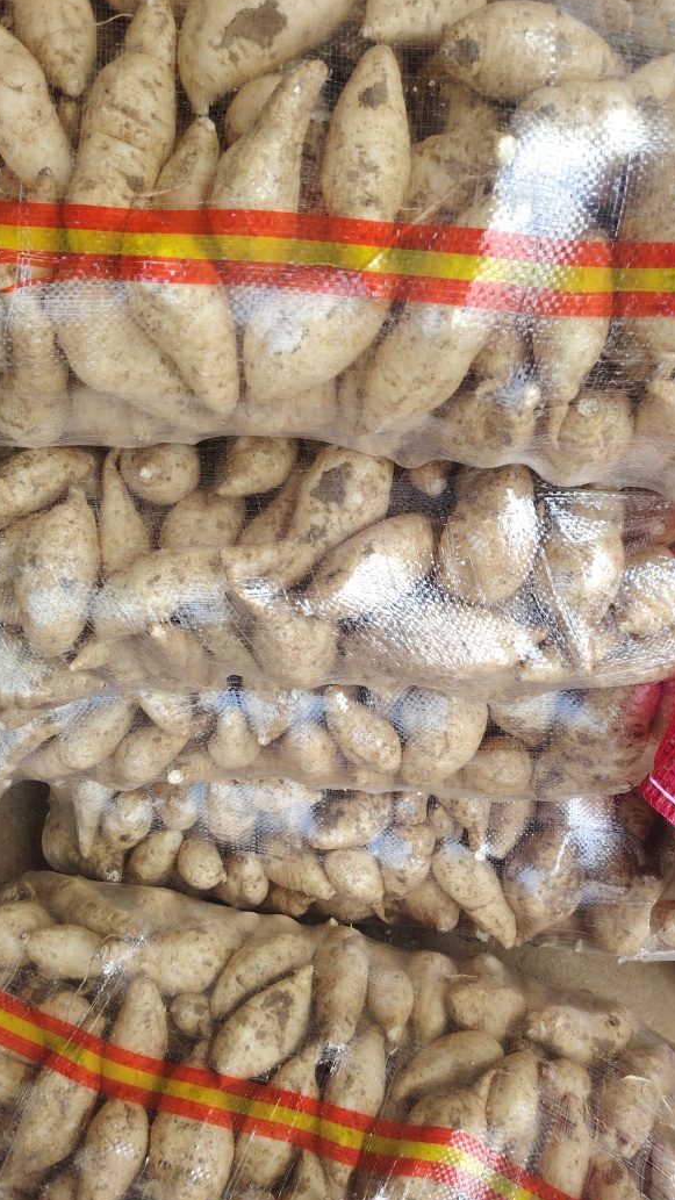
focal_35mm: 27
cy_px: 609
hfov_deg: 42.9
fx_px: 859
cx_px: 310
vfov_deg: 69.9
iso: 356
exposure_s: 1/900
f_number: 1.75
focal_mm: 5.25
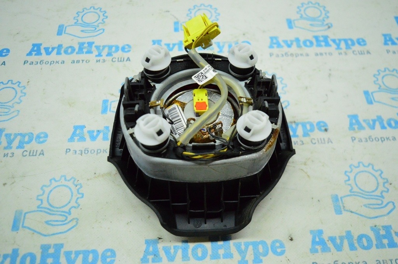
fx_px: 365
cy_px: 132
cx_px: 199
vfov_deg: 39.9
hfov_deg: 57.3
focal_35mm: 33
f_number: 3.8
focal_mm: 22
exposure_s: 1/1000
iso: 6400
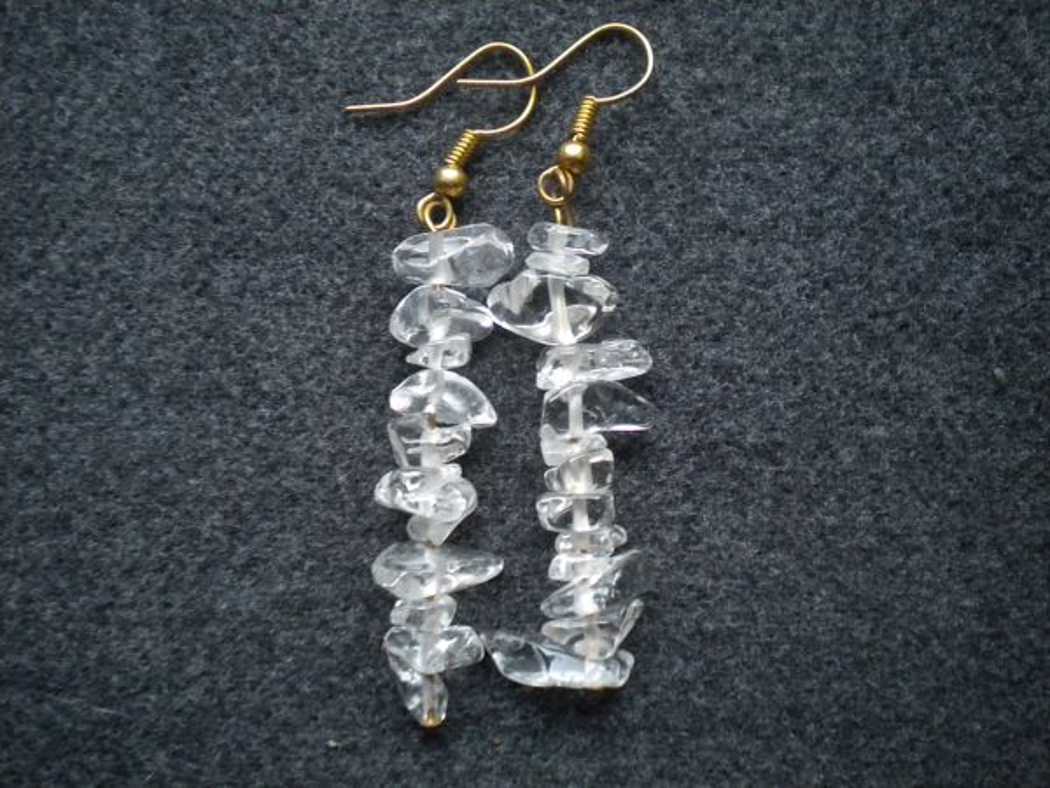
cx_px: 525
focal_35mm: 41
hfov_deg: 45.8
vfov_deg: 35.1
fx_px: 1244
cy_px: 394
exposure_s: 1/12
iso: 400
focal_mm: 7.4
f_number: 3.5
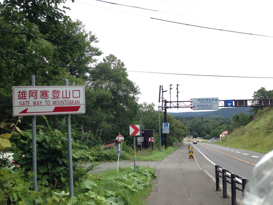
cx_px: 136
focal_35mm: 33
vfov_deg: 42.9
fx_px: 260
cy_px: 102
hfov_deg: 55.4
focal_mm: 4.12
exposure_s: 1/448
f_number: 2.4
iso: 50
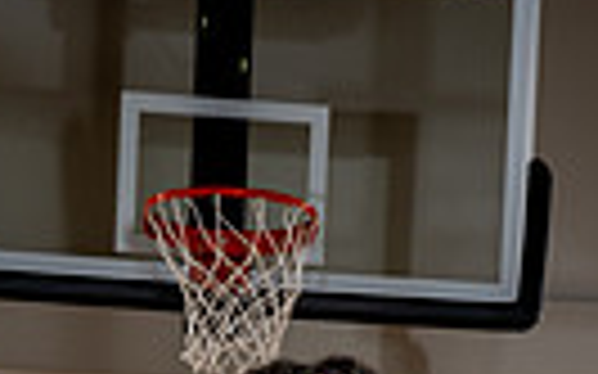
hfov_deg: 12.1
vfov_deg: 7.1
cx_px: 283
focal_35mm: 173
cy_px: 915
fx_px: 2818
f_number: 5.6
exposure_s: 1/250
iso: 200
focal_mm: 50
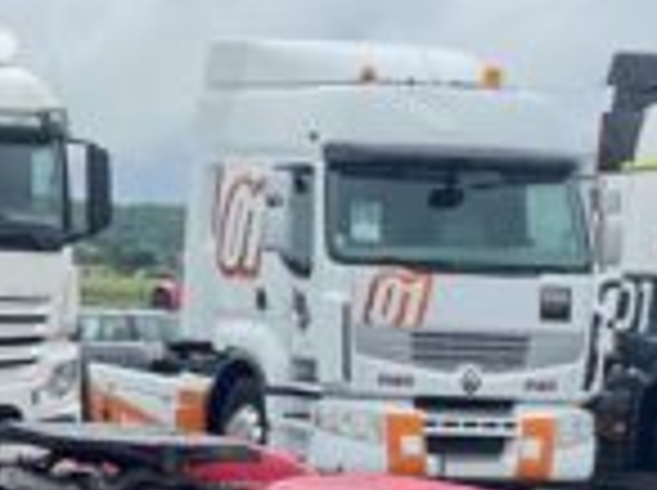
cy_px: 261
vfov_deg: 13.8
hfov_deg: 16.3
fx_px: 2027
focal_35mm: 107
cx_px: -418
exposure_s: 1/2618
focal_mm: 4.2
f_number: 1.6
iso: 32
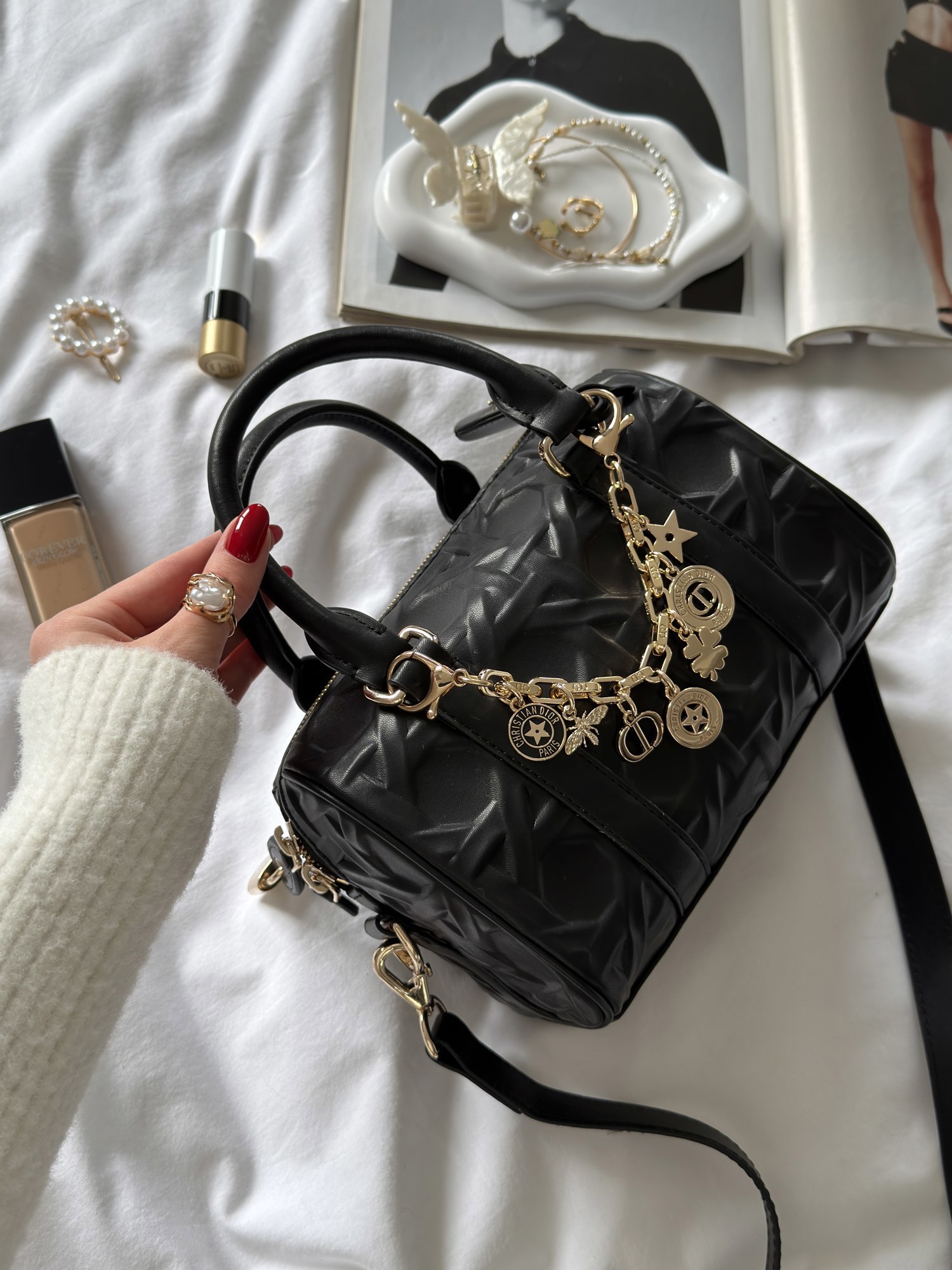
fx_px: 1283
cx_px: 476
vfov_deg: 52.6
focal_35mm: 35
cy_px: 635
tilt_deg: -69.2
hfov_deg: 40.7
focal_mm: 6.76
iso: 64
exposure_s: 1/121
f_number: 1.78
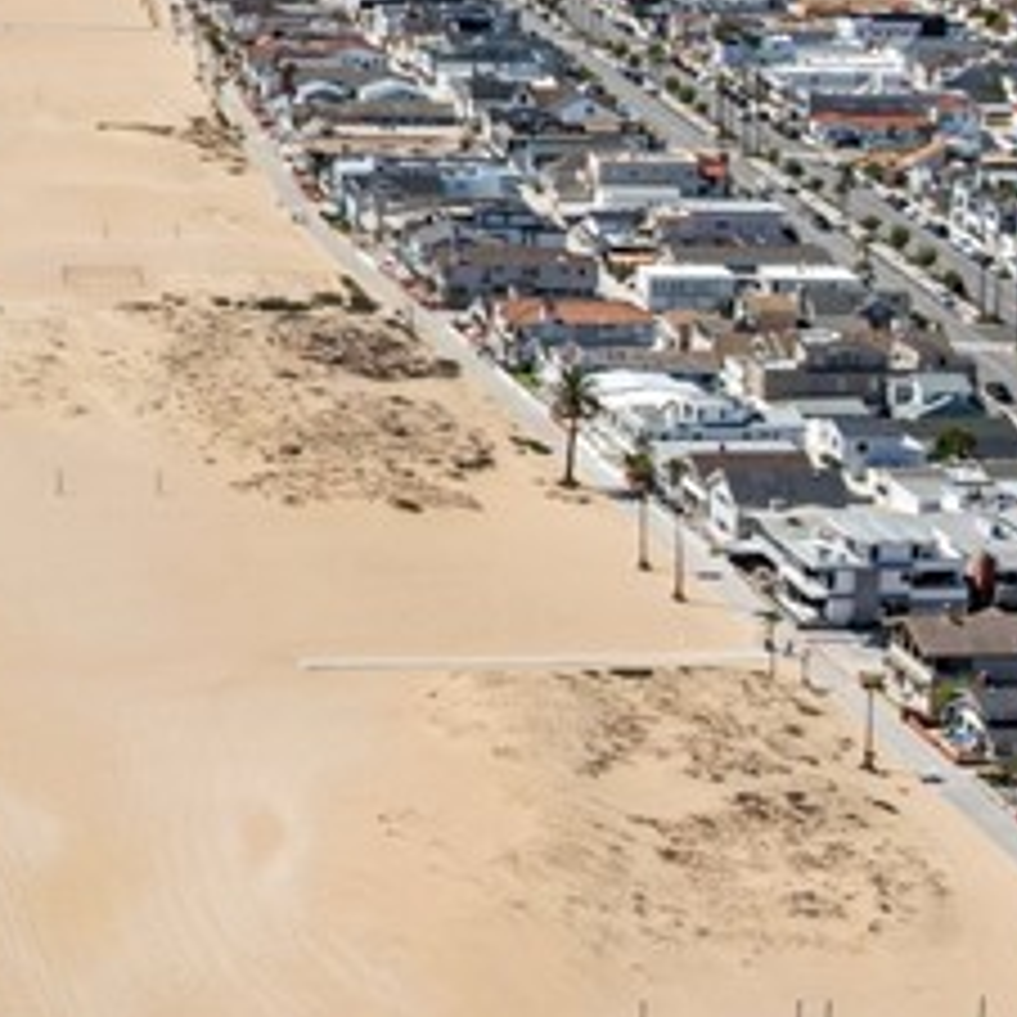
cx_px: -356
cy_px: 162
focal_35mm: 96
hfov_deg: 16.9
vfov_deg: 17.9
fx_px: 3191
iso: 100
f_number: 2.8
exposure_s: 1/100
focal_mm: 12.29
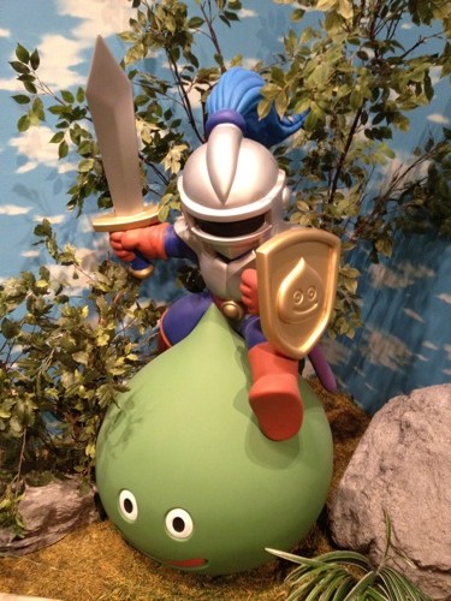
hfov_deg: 40.7
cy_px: 300
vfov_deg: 52.6
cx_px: 226
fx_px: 608
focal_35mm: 35
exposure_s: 1/20
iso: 320
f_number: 2.4
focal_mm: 4.28
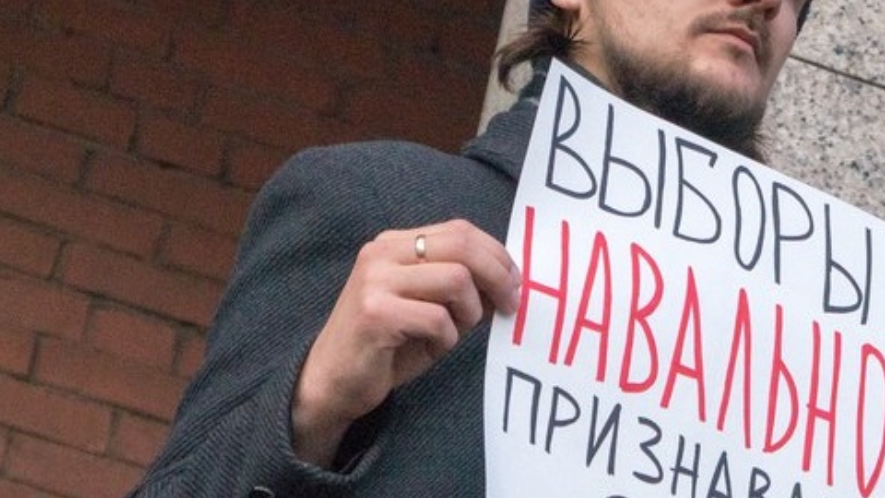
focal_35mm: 62
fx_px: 1455
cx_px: 621
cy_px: 288
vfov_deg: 19.4
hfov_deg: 33.4
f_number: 4
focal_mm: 6.8
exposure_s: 1/100
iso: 100
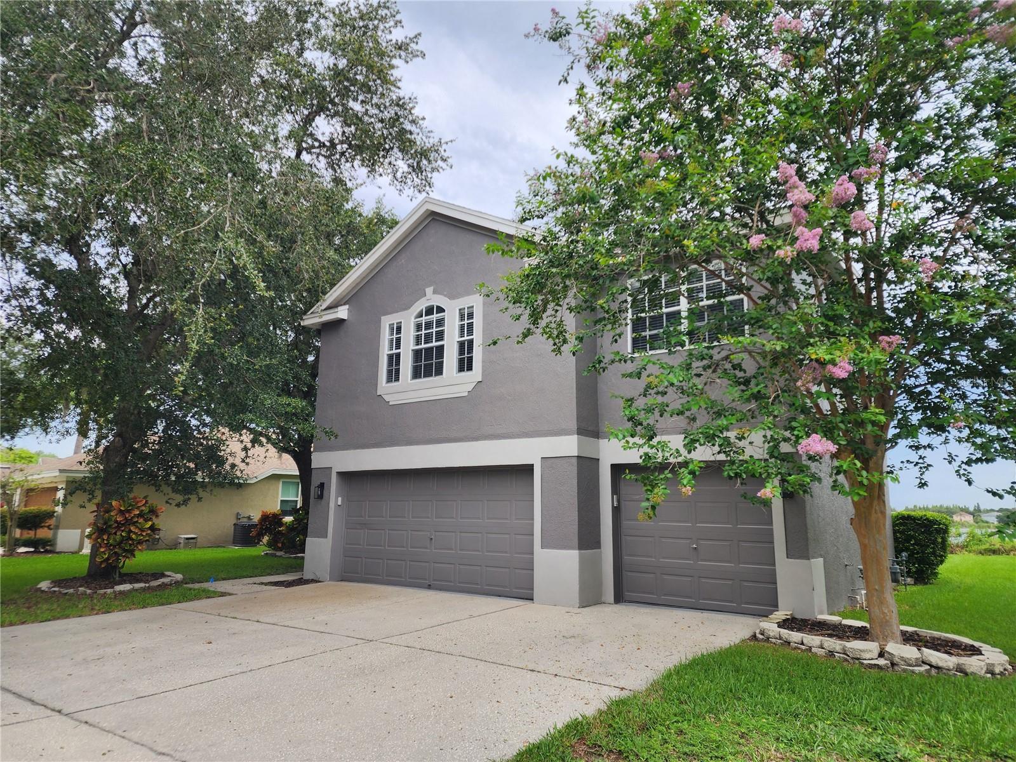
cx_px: 508
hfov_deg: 73.9
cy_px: 381
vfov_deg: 58.9
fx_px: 675
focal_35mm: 23
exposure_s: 1/456
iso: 12
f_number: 1.8
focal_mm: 6.4
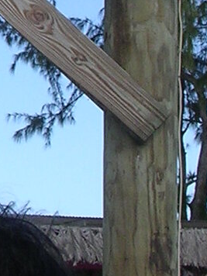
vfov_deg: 6.9
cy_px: -126
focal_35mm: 283
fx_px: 2256
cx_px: -181
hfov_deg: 5.2
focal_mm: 8.5
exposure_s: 1/281
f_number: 6.6
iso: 141
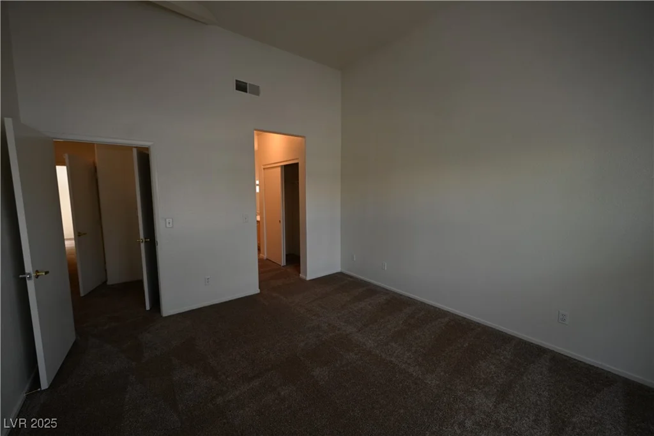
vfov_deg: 81.2
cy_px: 218
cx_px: 327
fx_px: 254
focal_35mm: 14
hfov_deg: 104.2
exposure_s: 1/60
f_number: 4
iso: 560
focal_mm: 14
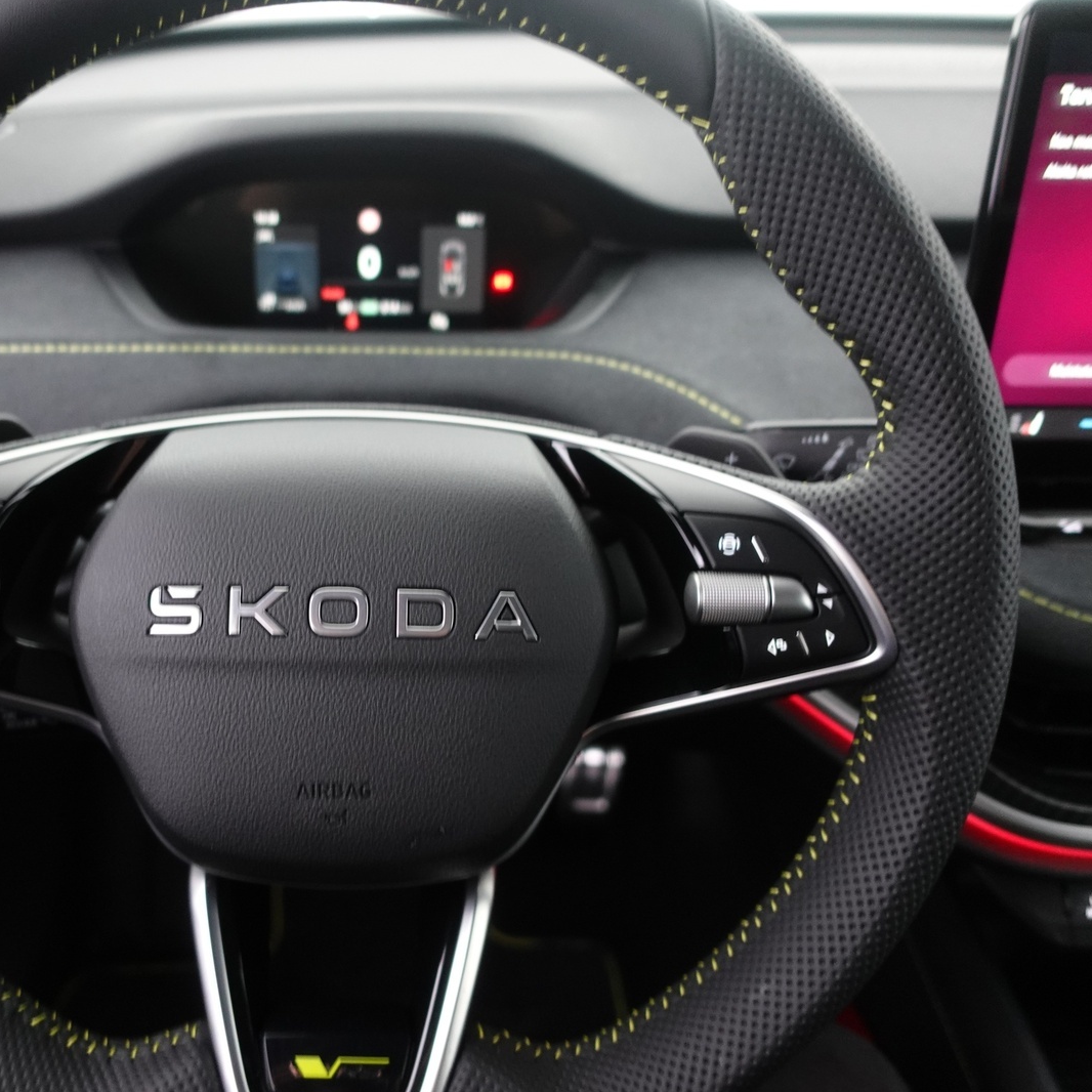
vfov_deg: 52.5
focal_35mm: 31
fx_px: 1106
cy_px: 548
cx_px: 400
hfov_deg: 51.9
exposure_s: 1/15
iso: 800
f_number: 1.8
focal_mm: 9.4
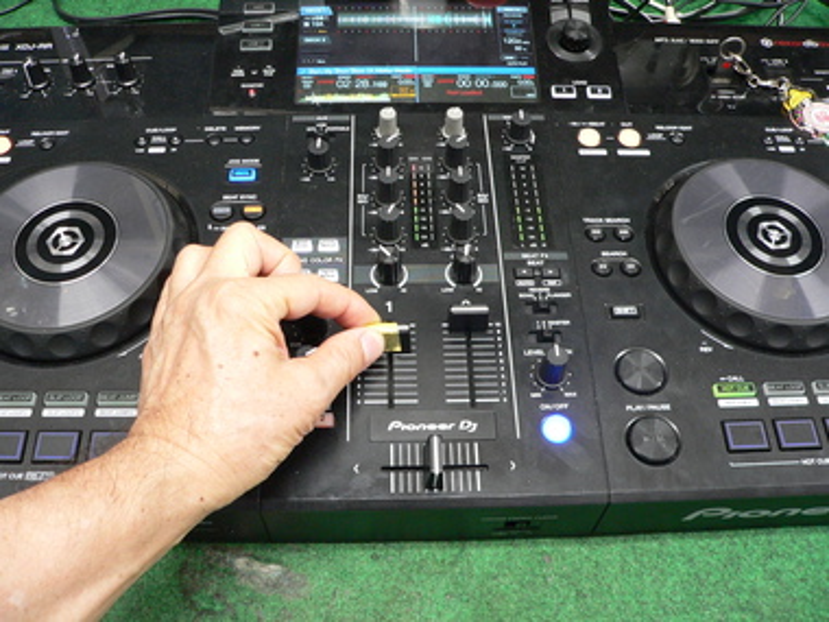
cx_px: 414
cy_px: 311
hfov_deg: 51.4
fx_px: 862
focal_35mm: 36
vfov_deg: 39.7
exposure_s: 1/10
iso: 200
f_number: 2.8
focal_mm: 6
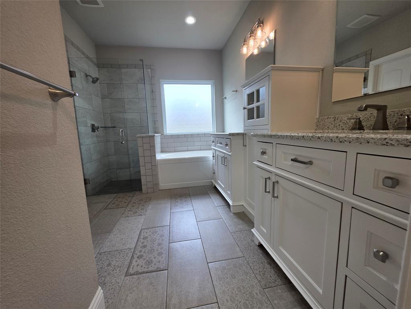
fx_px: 154
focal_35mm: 13
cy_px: 154
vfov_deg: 89.9
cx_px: 206
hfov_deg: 106.2
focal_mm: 2.2
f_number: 1.9
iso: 64
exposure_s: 1/120
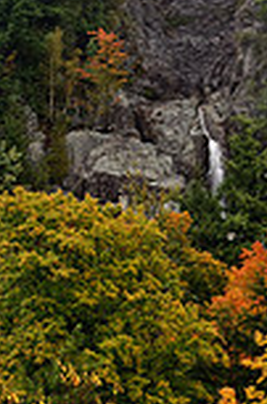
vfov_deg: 8.7
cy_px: 108
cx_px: 223
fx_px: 2643
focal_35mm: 236
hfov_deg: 5.8
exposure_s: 1/4
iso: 200
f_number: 16
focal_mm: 80
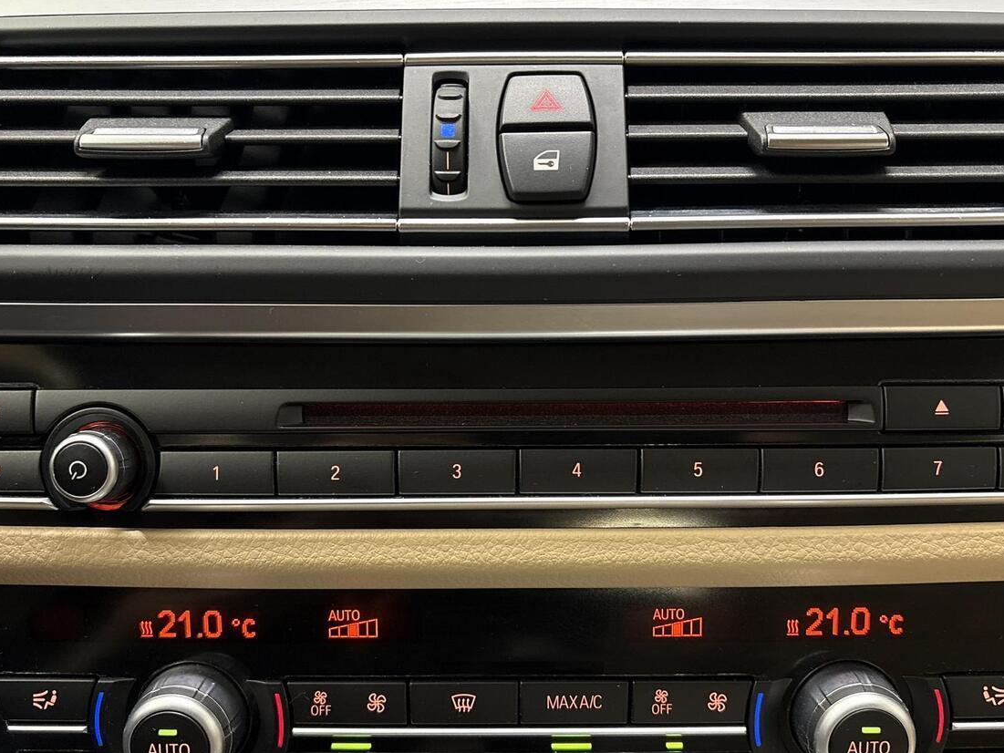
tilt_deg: -26.7
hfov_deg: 53.9
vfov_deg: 41.7
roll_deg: +0.7
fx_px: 986
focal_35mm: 34
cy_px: 417
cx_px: 521
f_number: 1.6
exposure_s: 1/33
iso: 640
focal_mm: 5.96
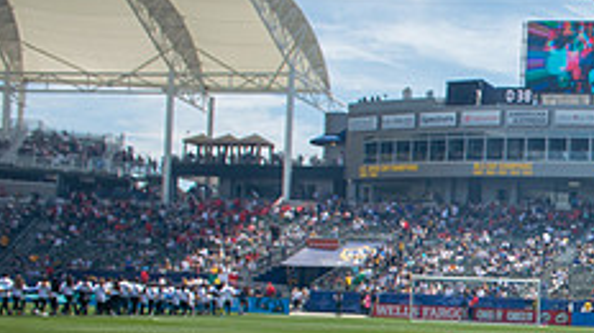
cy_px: 319
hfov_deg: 28.4
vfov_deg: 18.6
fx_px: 991
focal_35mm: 63
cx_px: 737
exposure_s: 1/1000
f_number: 5.6
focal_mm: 24
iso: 200
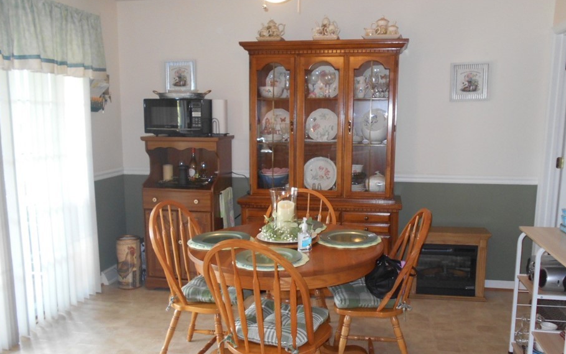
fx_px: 478
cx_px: 294
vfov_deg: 40.5
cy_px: 202
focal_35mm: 31
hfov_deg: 61.2
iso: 220
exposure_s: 1/25
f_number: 3.2
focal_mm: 4.6
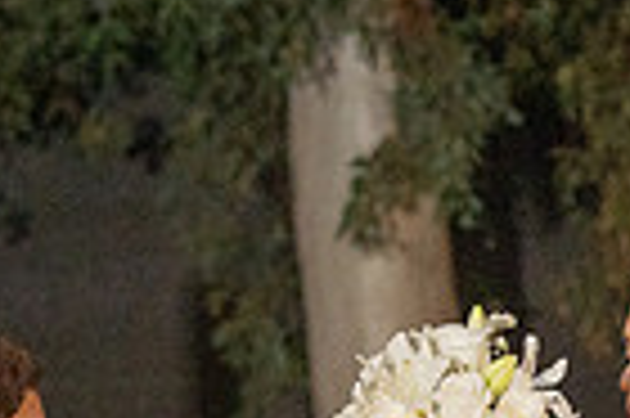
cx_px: 342
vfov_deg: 3.3
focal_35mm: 415
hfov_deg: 5.0
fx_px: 7254
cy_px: 798
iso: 2500
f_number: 4
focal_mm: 100
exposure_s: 1/200
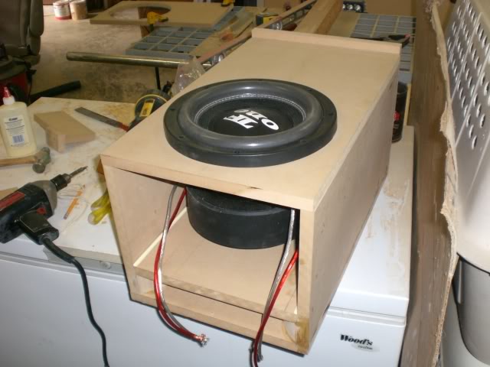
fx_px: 538
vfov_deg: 37.7
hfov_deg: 49.0
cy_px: 184
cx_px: 245
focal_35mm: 38
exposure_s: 1/60
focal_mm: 6.3
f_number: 3.1
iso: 200
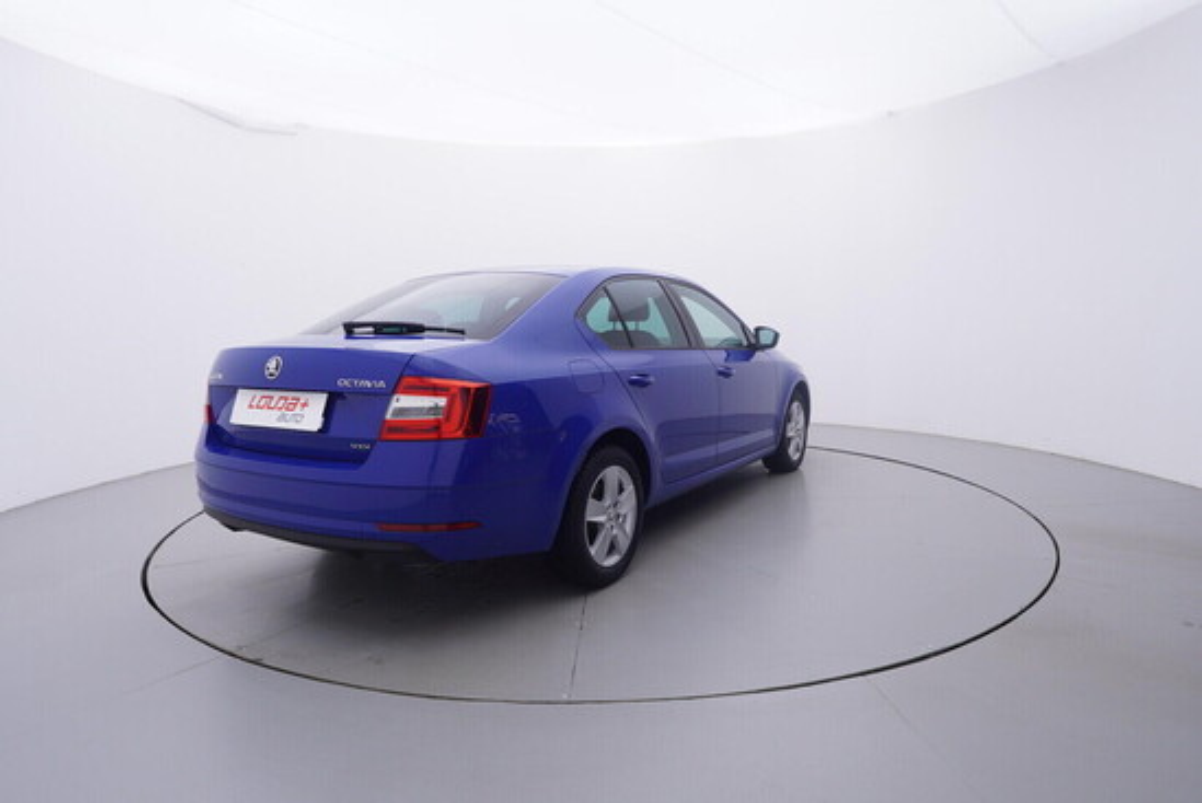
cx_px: 601
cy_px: 402
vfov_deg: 56.2
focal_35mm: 22
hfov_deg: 77.3
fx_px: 752
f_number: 5
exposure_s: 1/80
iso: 200
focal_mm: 15
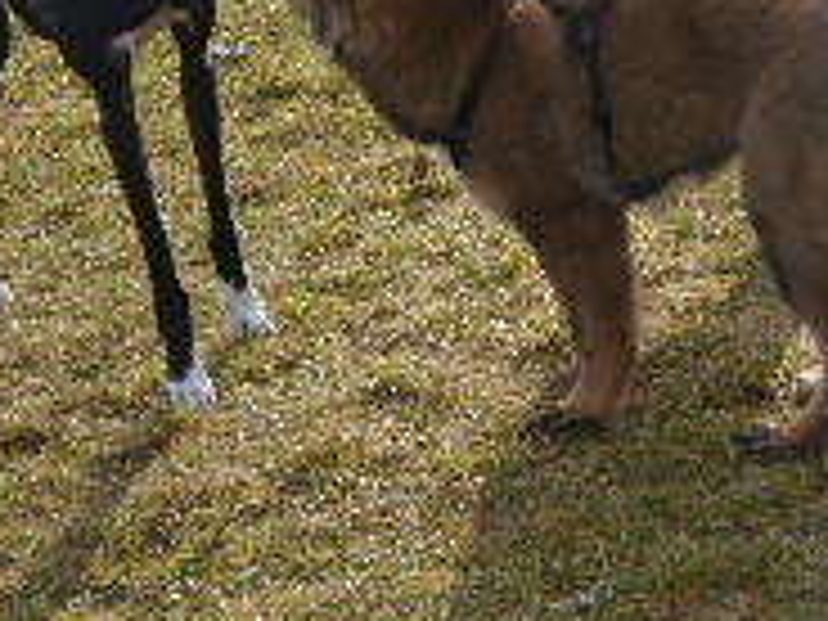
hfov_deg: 12.2
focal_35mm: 161
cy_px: 45
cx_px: 616
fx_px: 3851
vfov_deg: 9.2
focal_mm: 42
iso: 160
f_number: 5.6
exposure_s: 1/250
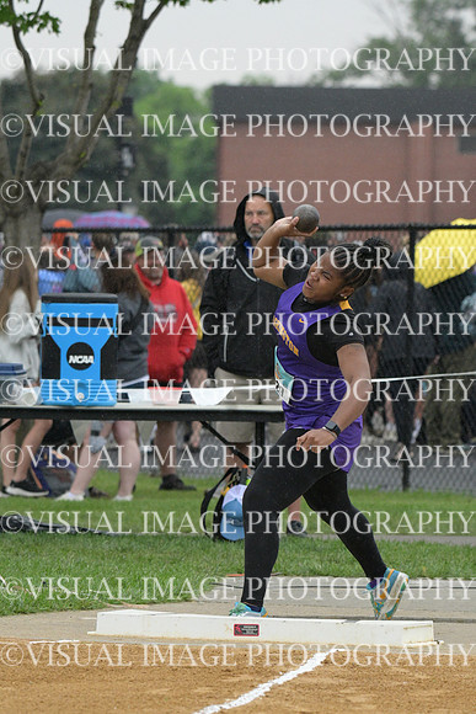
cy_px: 357
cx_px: 238
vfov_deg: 6.5
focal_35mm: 315
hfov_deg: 4.4
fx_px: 6243
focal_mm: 210
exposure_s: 1/2000
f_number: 6.3
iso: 3200
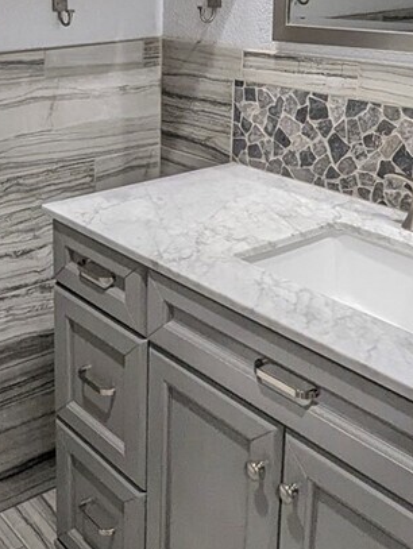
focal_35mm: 46
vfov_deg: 39.5
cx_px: 46
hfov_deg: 30.3
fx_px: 731
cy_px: 105
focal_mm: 1.95
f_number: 2.2
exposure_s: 1/120
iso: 250
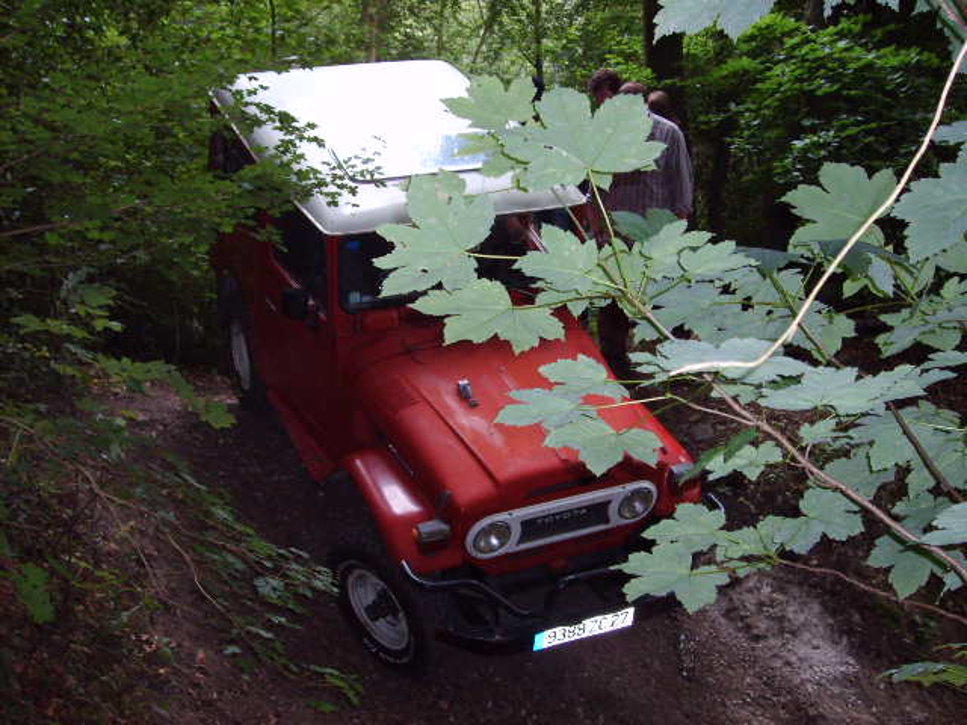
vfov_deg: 33.6
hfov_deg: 43.9
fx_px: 1201
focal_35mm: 43
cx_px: 484
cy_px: 362
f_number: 3
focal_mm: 7.2
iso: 126
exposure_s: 1/45
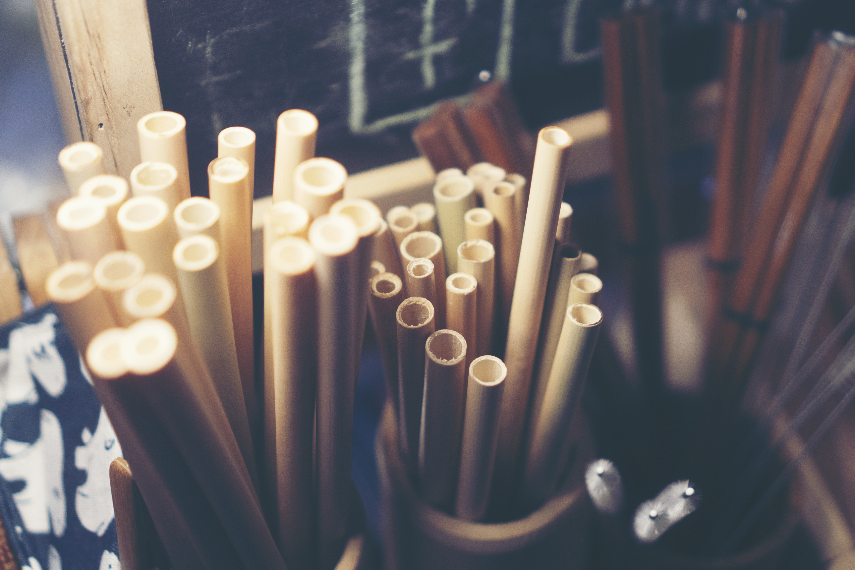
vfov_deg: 25.8
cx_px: 428
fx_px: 1247
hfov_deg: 37.9
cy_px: 285
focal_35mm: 52
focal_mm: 35
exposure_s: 1/800
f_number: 1.8
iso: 320
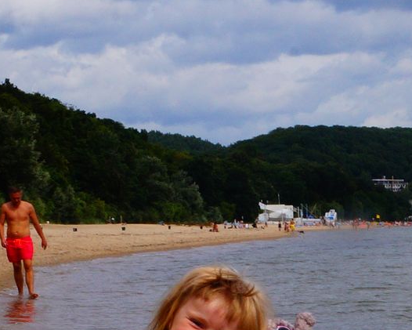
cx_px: 487
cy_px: 496
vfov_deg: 10.7
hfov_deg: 13.5
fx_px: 1695
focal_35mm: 139
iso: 320
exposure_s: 1/125
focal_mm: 26
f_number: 22
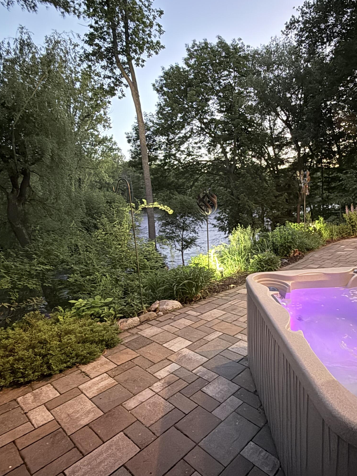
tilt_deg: -7.1
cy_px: 228
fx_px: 289
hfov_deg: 61.8
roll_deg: -0.2
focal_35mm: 21
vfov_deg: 78.9
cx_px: 240
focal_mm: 2.22
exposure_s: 1/15
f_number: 2.2
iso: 640
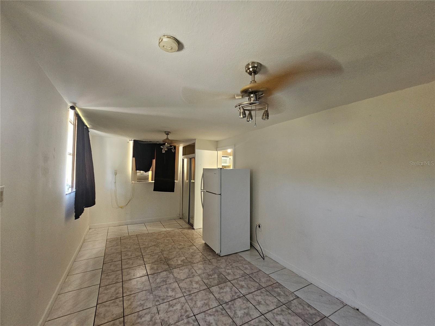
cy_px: 163
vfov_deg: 89.9
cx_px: 218
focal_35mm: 13
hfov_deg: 106.2
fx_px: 163
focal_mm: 2.2
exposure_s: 1/40
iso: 320
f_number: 2.2
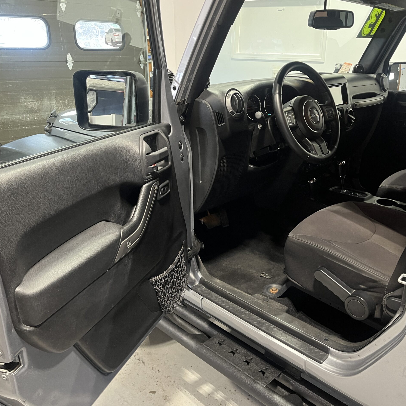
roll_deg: -0.4
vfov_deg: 52.5
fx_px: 411
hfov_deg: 52.4
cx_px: 230
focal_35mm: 31
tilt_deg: -19.2
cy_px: 204
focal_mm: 5.1
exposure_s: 1/60
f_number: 1.6
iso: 320
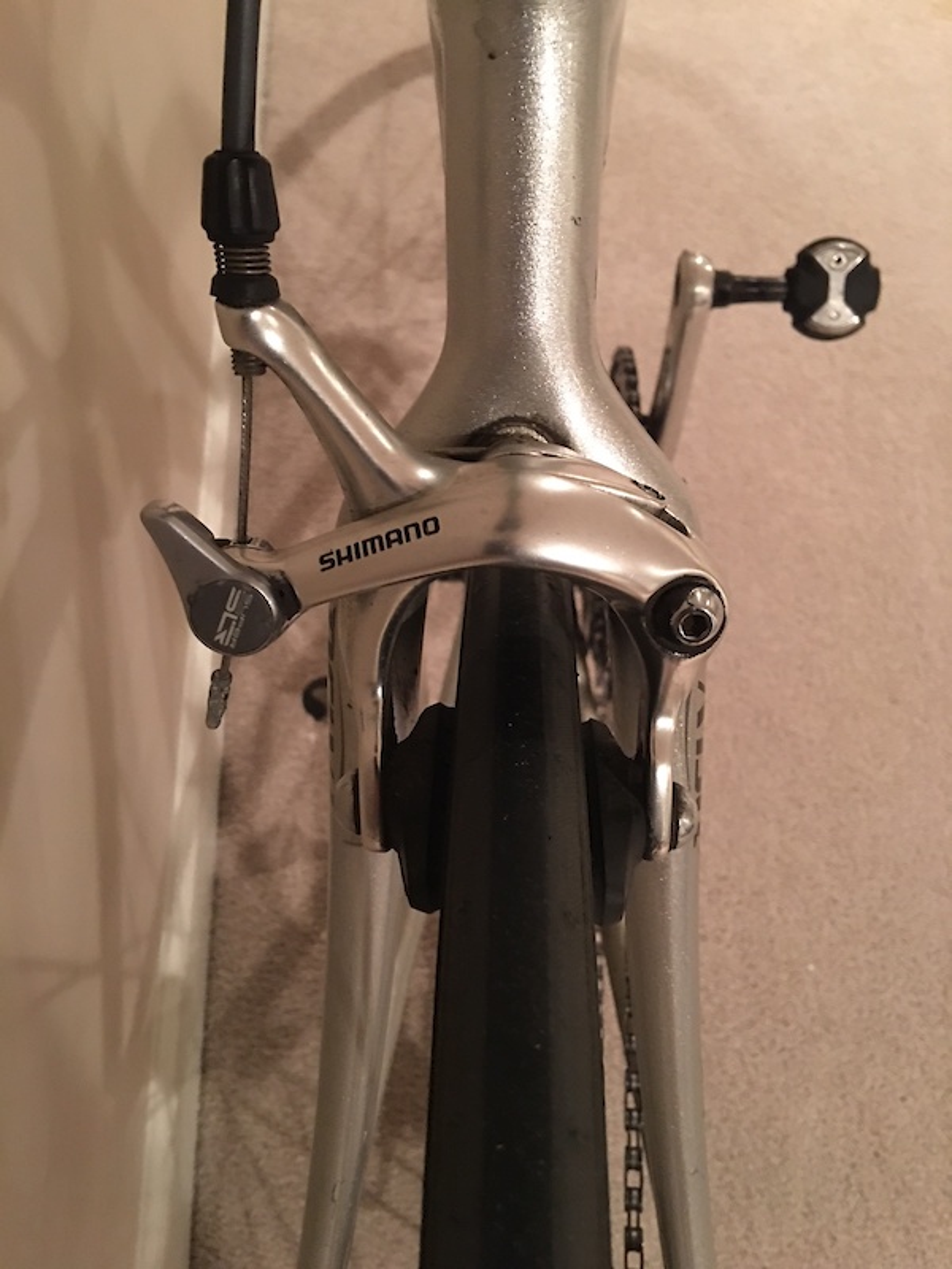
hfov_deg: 48.2
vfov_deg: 61.7
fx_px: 1063
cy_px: 634
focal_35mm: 29
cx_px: 476
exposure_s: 1/4
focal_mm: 4.15
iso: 125
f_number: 2.2
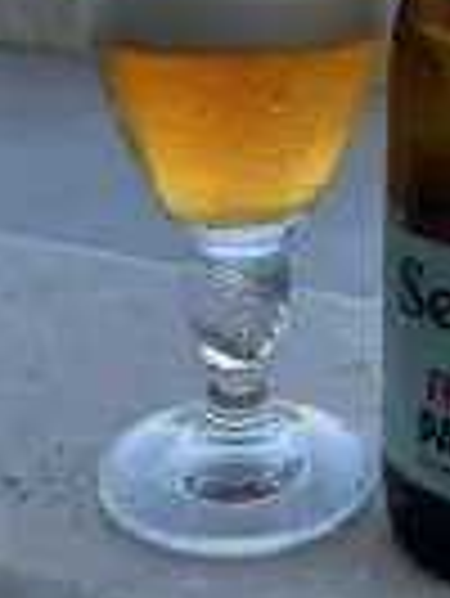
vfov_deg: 23.7
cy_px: -31
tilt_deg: -9.6
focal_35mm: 78
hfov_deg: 18.8
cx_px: 342
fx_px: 1350
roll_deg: -1.2
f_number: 1.6
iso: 32
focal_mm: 4.2
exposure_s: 1/305
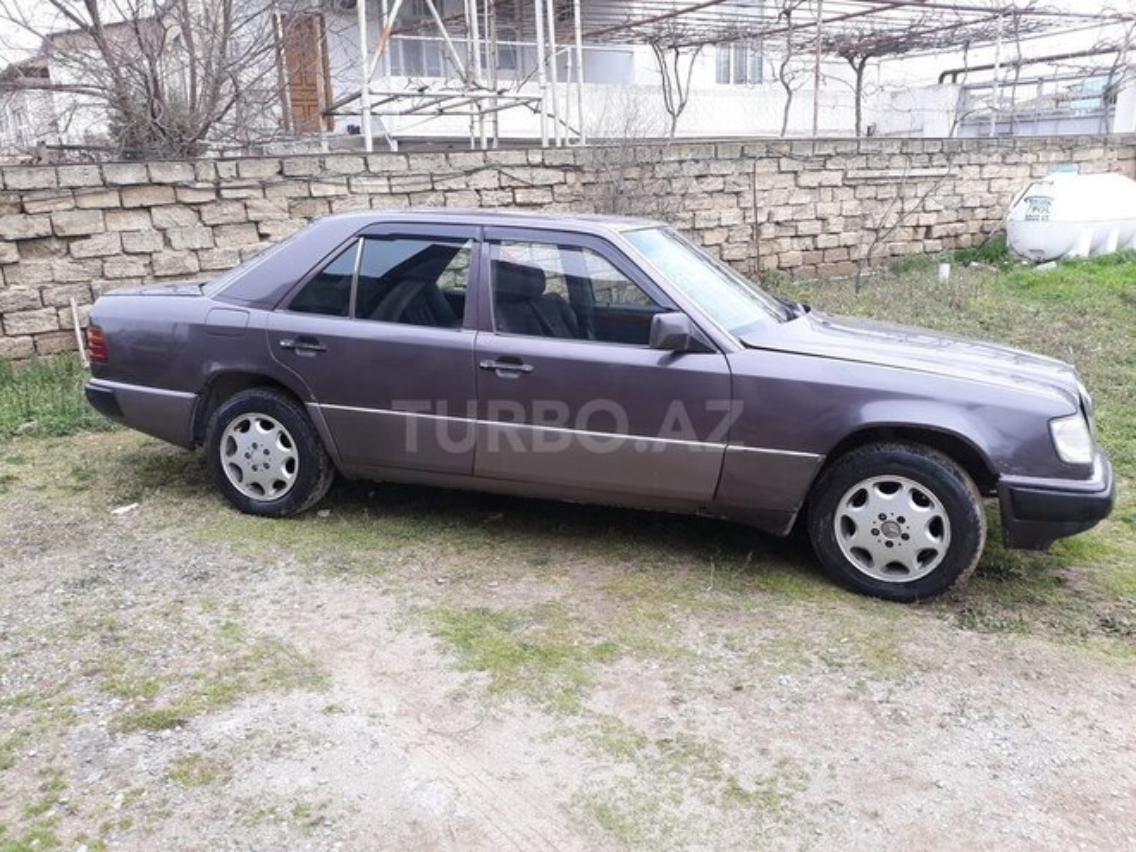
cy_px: 426
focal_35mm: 27
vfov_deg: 51.4
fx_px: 886
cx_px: 568
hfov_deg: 65.3
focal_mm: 3.71
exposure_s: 1/317
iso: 40
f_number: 1.7
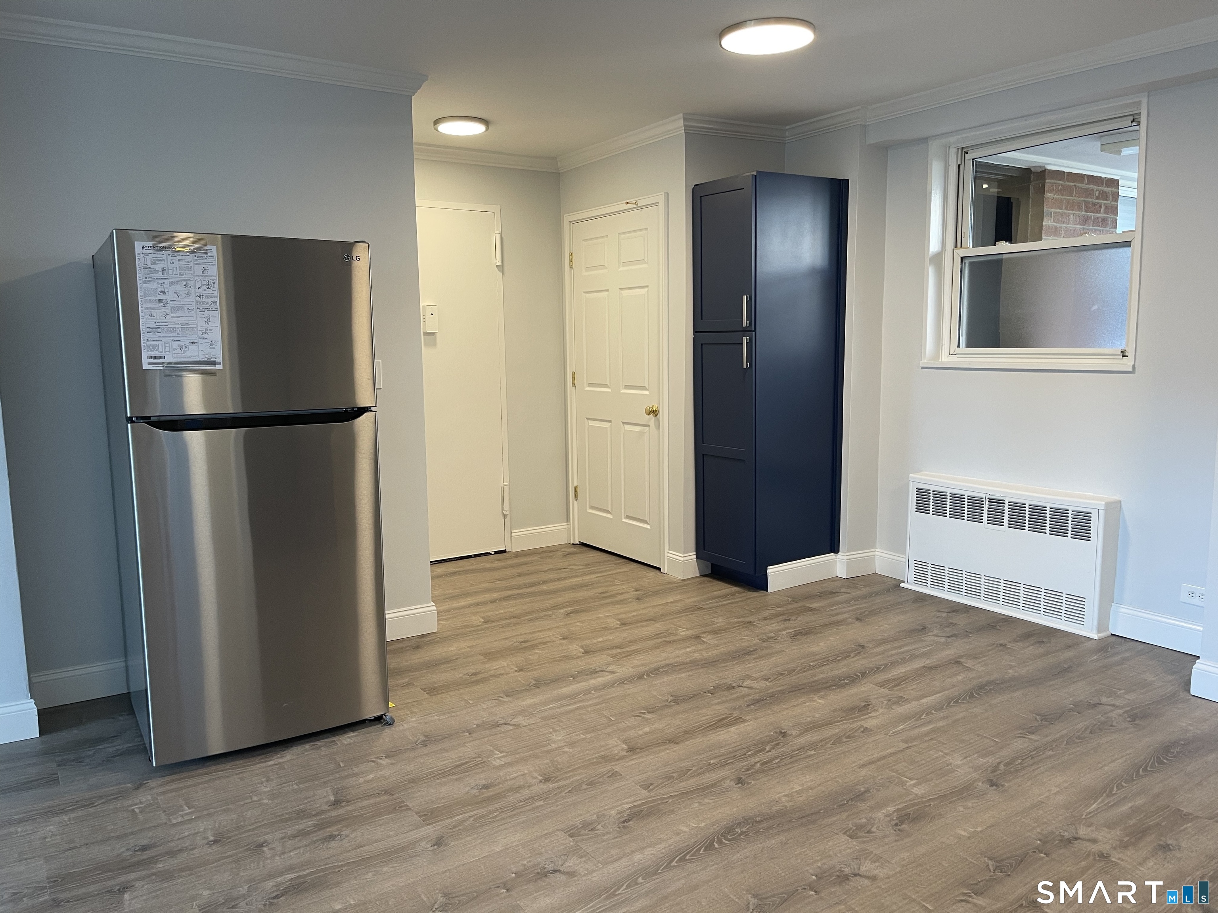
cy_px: 456
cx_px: 609
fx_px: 880
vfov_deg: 54.9
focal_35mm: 25
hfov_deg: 69.4
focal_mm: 5.1
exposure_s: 1/60
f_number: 1.6
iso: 100
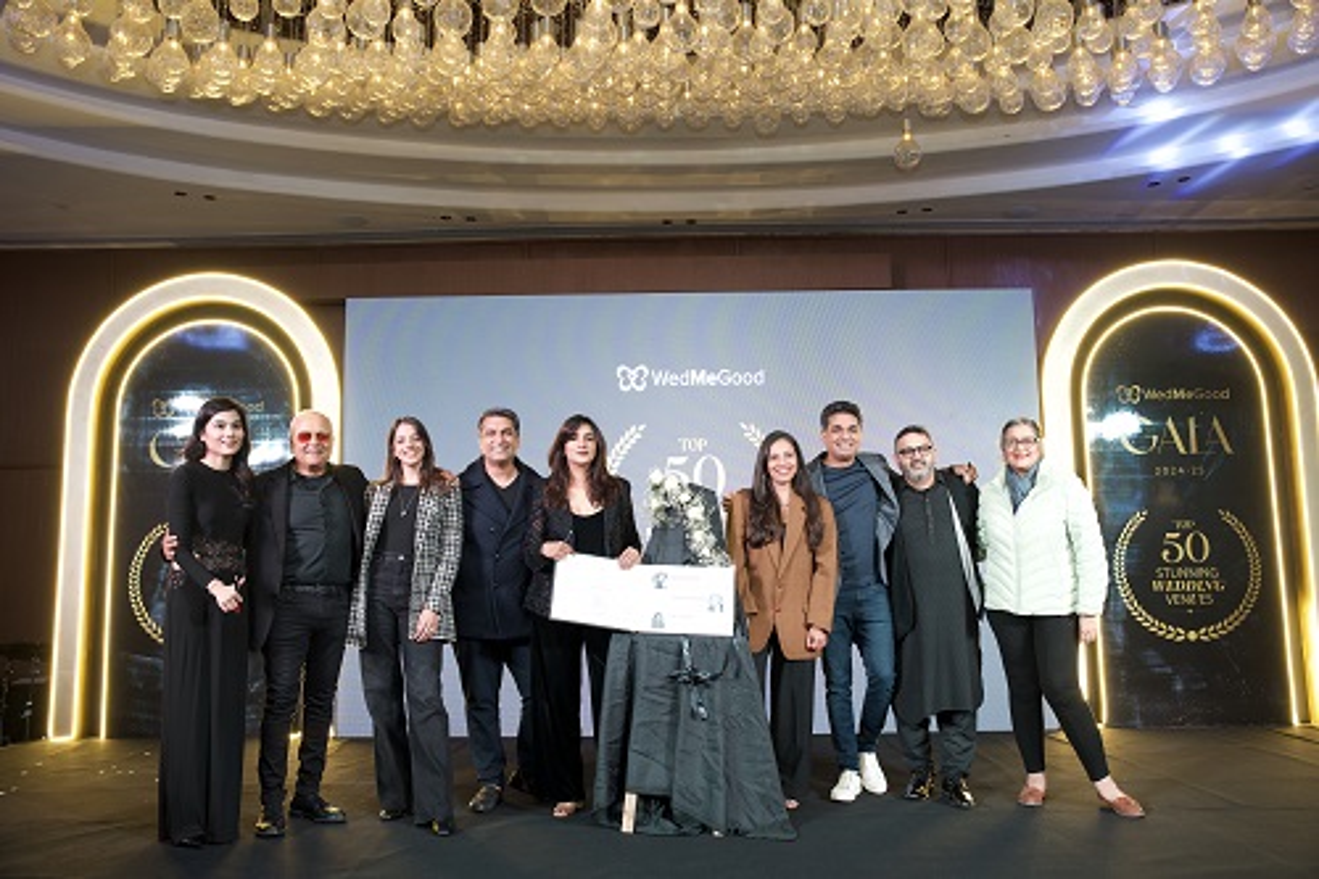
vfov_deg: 44.8
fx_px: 1066
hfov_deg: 63.5
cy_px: 440
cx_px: 660
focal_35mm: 29
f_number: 4
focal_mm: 29.1
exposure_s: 1/100
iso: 1600
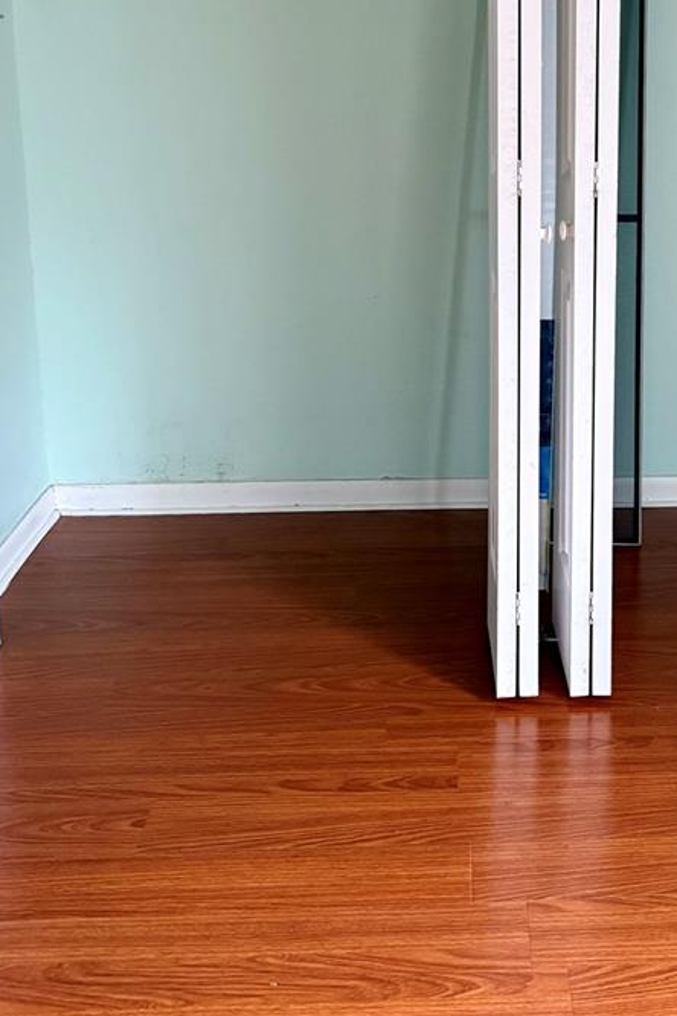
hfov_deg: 29.0
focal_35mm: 45
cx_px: 576
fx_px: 1269
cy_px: 268
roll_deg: -1.1
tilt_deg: -11.2
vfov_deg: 42.4
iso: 640
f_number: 1.78
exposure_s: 1/60
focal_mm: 6.76
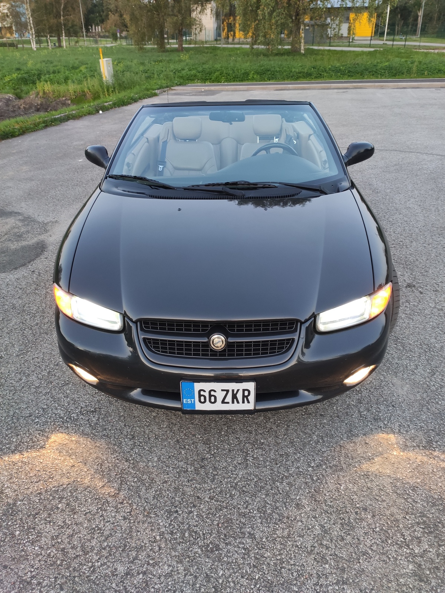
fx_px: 446
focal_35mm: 26
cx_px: 222
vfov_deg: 67.3
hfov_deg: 53.1
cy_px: 296
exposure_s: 1/33
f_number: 1.75
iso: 517
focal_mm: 4.77
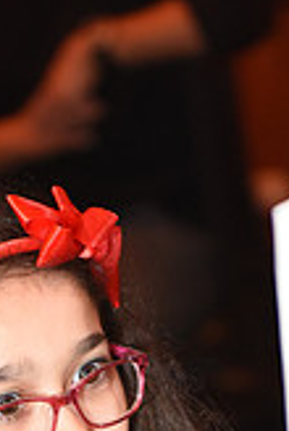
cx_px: 75
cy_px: 728
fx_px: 2962
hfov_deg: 5.6
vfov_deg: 8.1
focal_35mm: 247
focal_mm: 70
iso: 2000
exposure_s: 1/125
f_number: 3.2
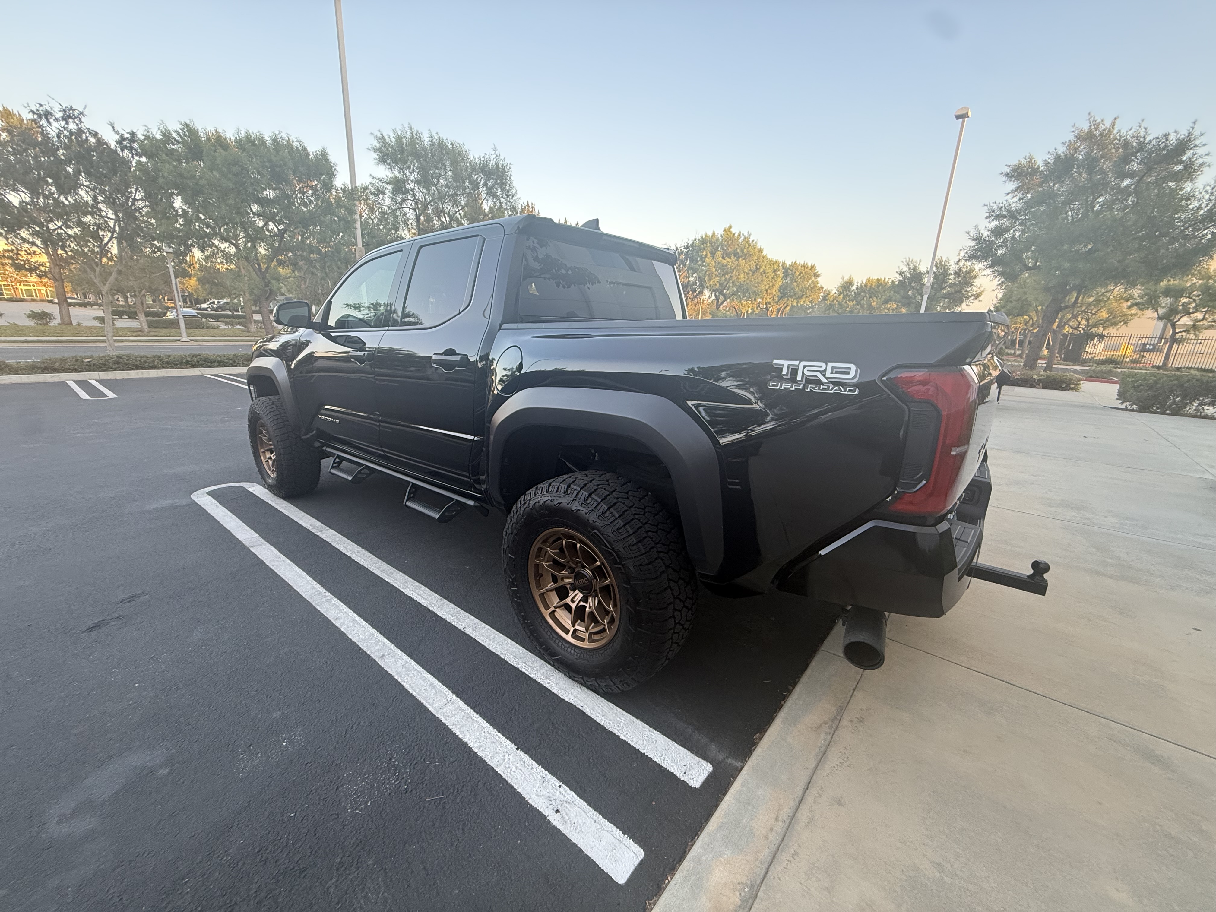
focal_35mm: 14
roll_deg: -2.8
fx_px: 492
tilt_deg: -15.6
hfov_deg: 102.1
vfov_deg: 85.7
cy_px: 456
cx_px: 608
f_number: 2.2
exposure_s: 1/99
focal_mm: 2.22
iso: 160
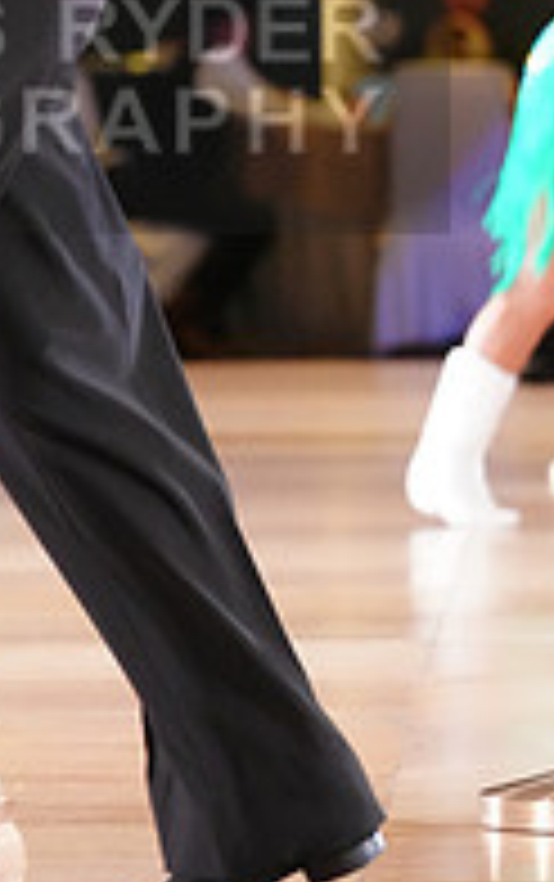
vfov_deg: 4.8
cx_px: -169
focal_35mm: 440
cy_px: 86
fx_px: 10598
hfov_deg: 3.0
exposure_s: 1/320
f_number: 4.5
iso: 8000
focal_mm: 146
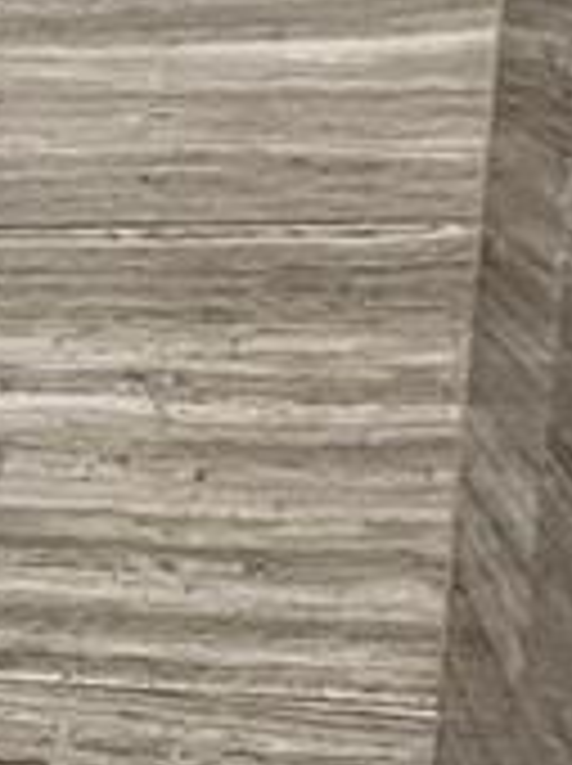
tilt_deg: -14.4
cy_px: 554
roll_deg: +3.8
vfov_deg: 21.2
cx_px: -887
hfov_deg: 12.1
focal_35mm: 92
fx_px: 2032
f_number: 1.8
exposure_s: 1/60
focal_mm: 1.57
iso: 500
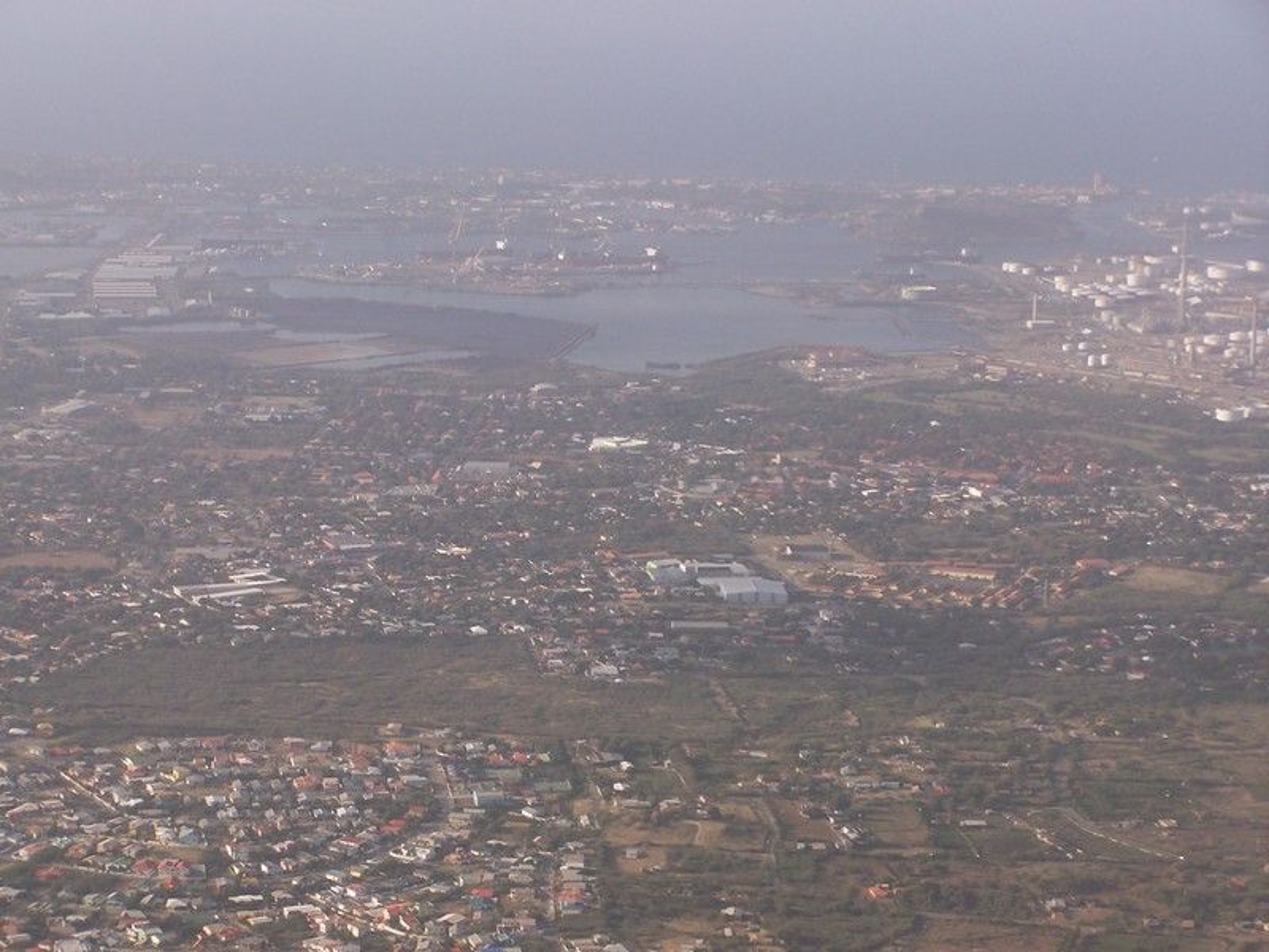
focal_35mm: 94
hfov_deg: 20.9
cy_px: 476
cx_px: 634
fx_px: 3446
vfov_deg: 15.7
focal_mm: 15.6
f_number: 3.2
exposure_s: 1/500
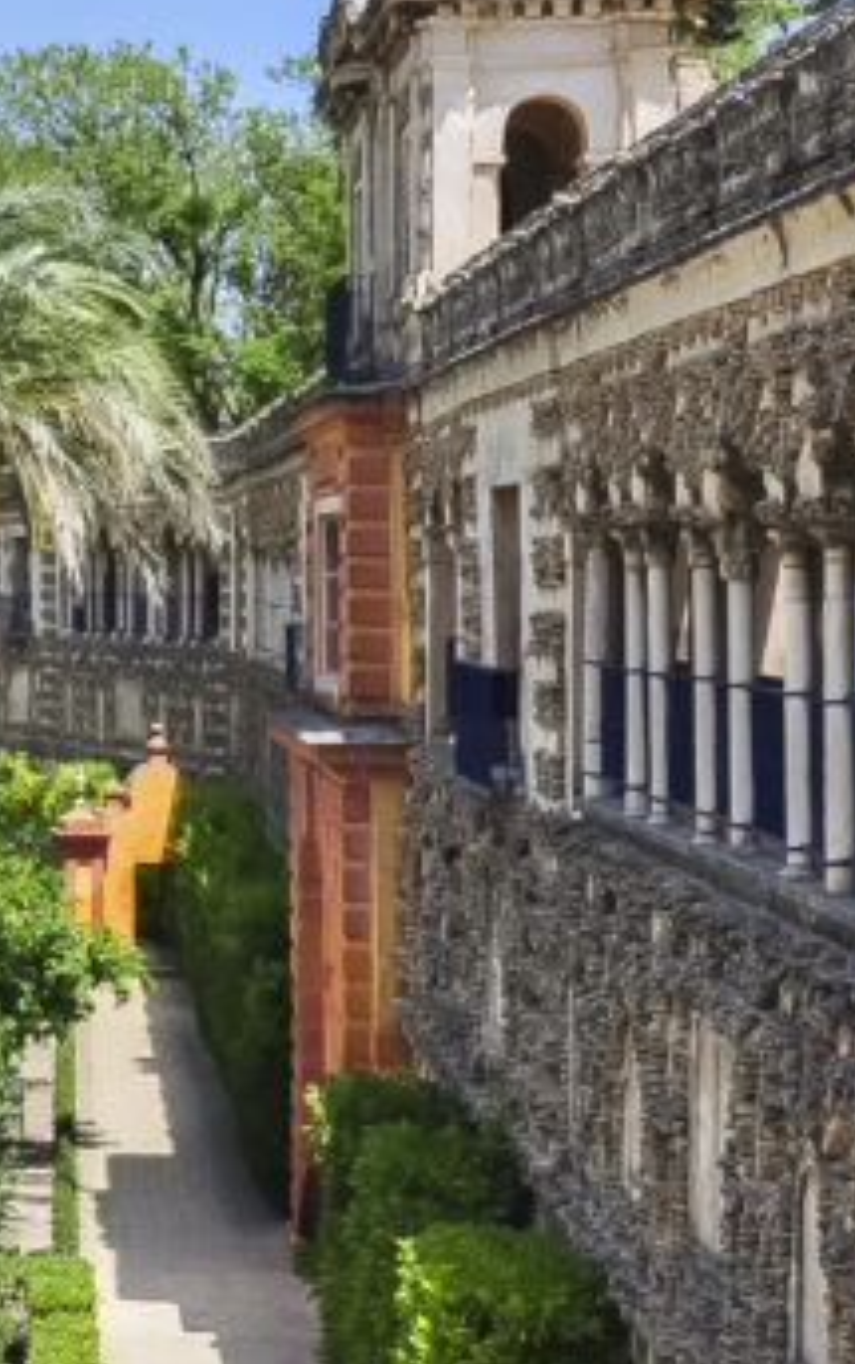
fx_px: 3051
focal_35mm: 82
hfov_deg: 14.7
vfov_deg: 25.2
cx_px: -489
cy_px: 760
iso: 200
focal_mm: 18
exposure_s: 1/250
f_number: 10
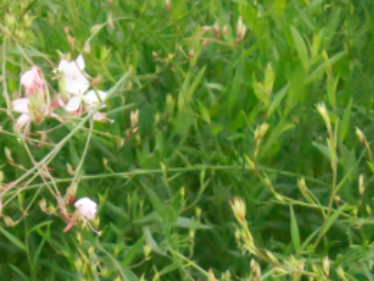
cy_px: 460
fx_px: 2874
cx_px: 79
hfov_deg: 7.4
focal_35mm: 266
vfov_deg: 5.5
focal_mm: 40
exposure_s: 1/320
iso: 3200
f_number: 10
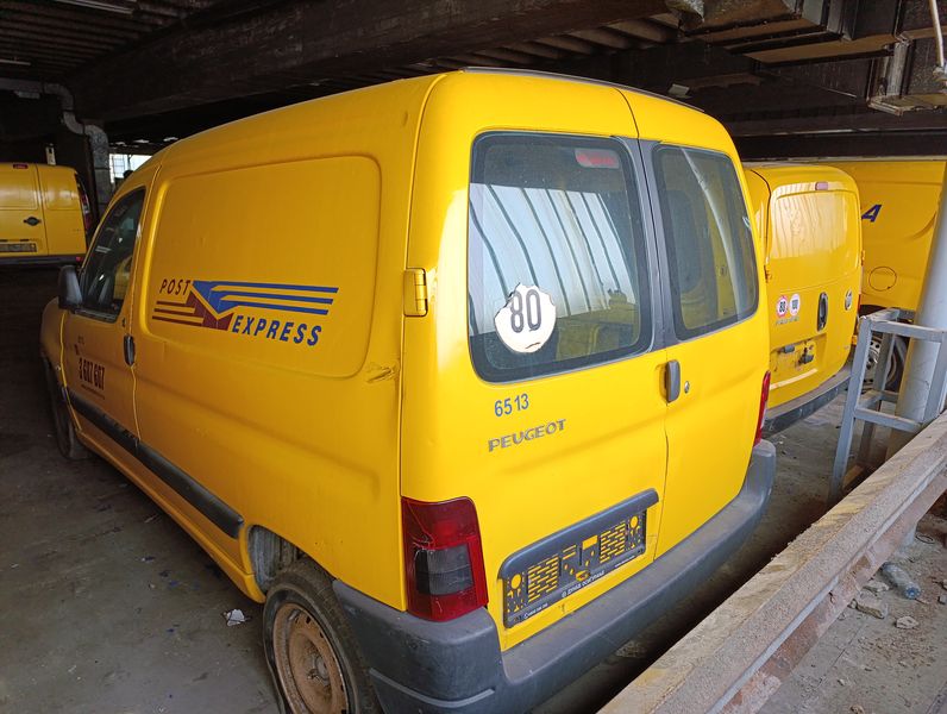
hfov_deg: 73.8
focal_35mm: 23
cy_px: 357
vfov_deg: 59.0
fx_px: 630
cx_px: 474
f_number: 1.6
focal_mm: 6.14
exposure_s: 1/100
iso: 320
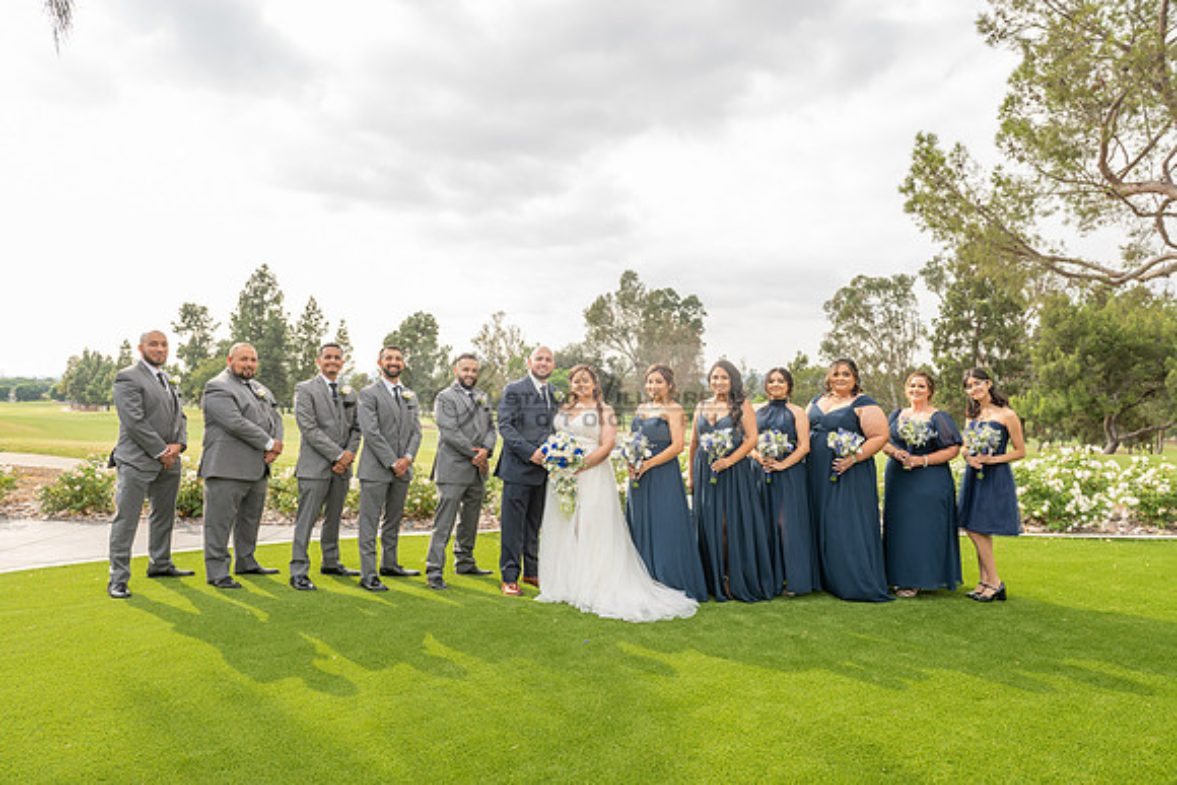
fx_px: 785
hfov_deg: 73.7
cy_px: 392
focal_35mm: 24
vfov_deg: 53.2
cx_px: 588
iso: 200
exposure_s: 1/200
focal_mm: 24
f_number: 6.3
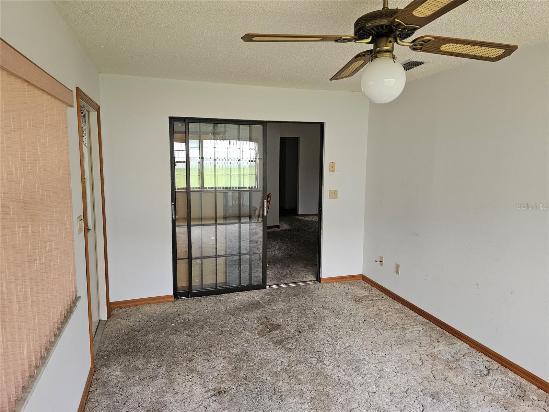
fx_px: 365
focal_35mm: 23
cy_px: 206
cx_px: 274
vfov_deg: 58.9
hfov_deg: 73.9
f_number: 1.7
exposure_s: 1/180
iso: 200
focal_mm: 6.3
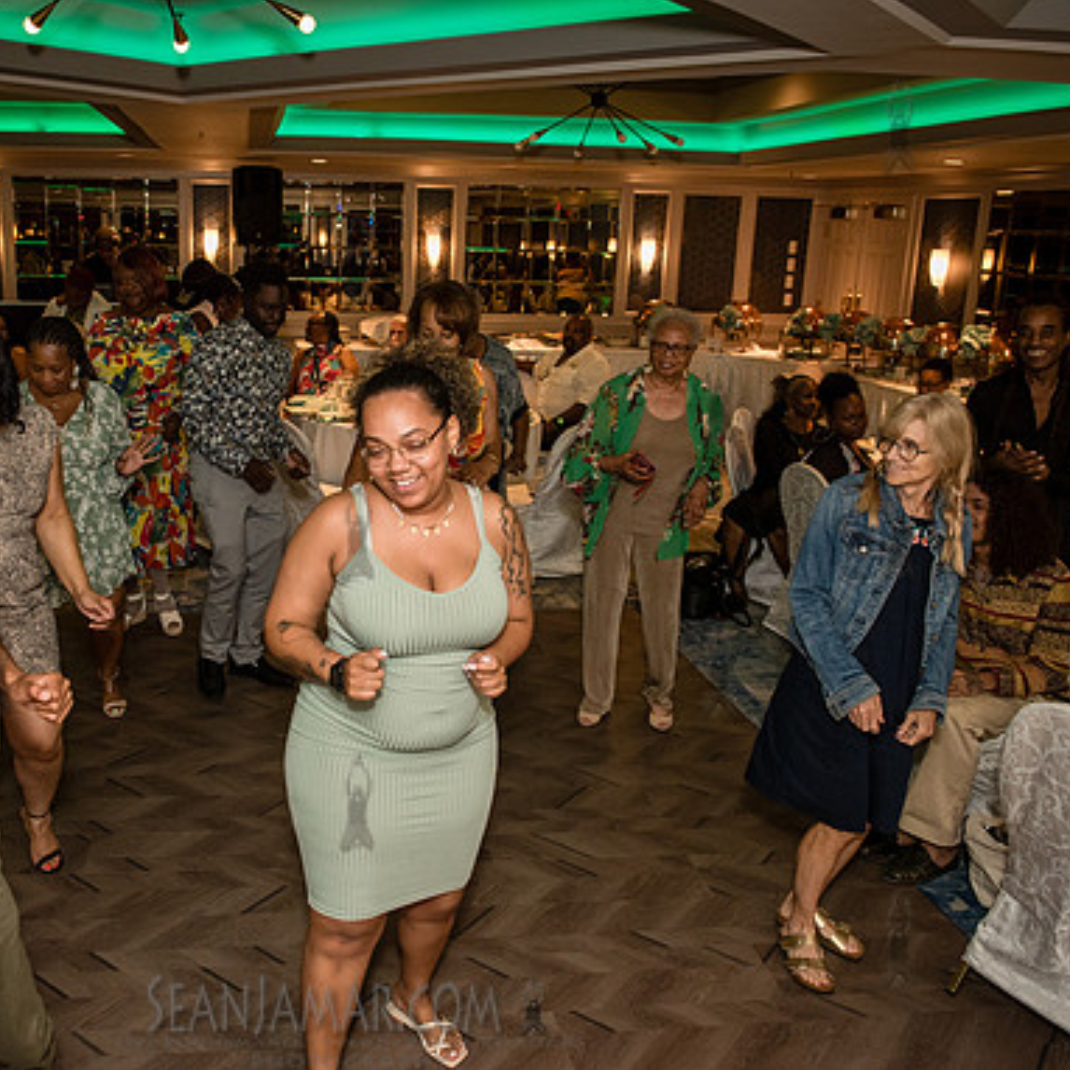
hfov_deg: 51.5
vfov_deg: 52.5
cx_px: 356
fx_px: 1084
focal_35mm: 31
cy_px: 531
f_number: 3.5
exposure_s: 1/160
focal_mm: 24
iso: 1600
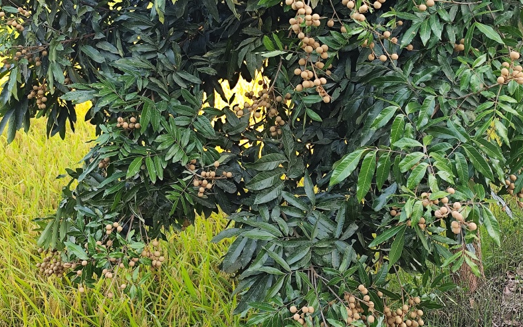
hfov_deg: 43.5
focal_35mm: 46
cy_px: 63
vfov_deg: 27.4
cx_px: 262
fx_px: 656
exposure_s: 1/102
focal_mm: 6.19
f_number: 1.65
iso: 50
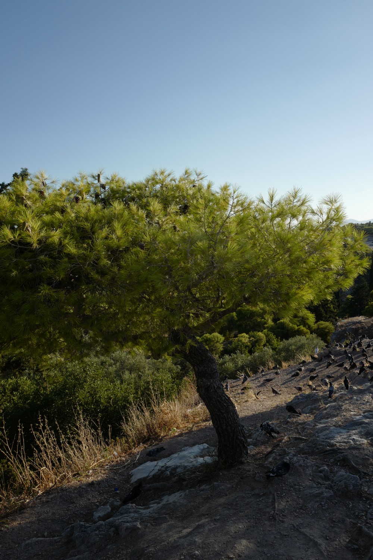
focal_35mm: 28
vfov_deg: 65.5
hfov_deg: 46.4
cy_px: 280
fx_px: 435
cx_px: 186
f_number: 16
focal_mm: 28
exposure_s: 1/200
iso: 400
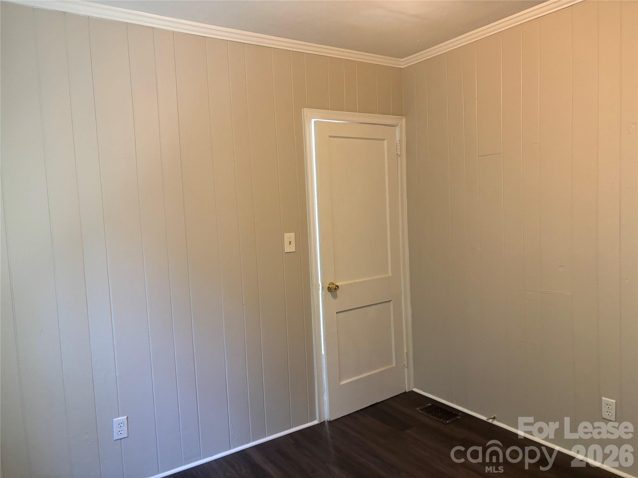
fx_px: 479
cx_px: 319
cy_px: 239
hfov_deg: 67.3
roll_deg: +2.2
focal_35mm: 26
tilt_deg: -5.0
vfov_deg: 53.1
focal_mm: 5.96
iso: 200
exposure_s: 1/60
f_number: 1.6
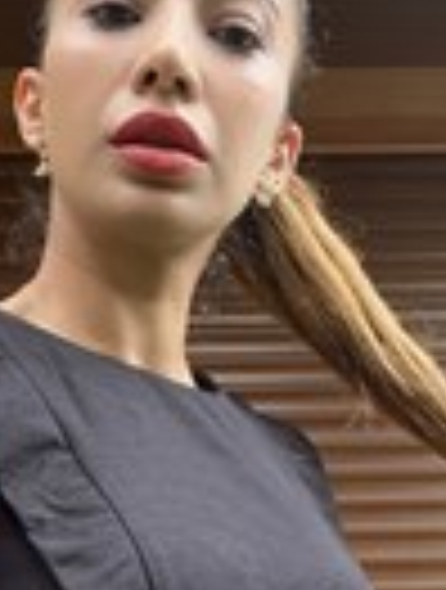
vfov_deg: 26.1
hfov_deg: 21.0
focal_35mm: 70
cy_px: 608
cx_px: 126
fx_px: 1197
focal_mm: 2.71
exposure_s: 1/121
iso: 64
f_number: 2.2
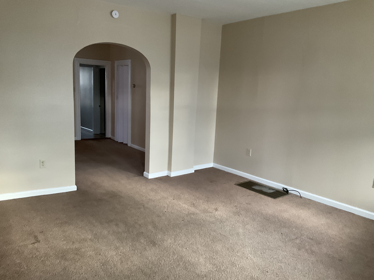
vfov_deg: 48.2
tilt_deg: -10.5
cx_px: 187
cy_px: 140
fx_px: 313
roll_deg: -2.3
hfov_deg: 61.7
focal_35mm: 29
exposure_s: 1/40
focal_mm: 3
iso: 320
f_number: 1.8
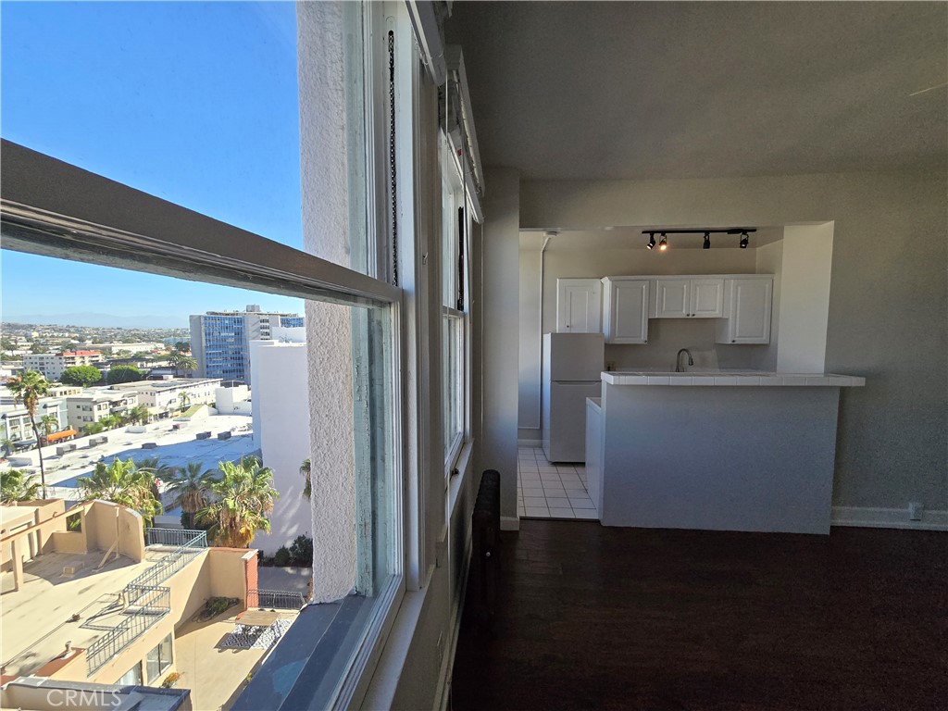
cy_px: 356
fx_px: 356
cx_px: 474
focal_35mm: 13
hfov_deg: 106.2
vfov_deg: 89.9
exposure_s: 1/2000
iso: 160
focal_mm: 2.2
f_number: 2.2
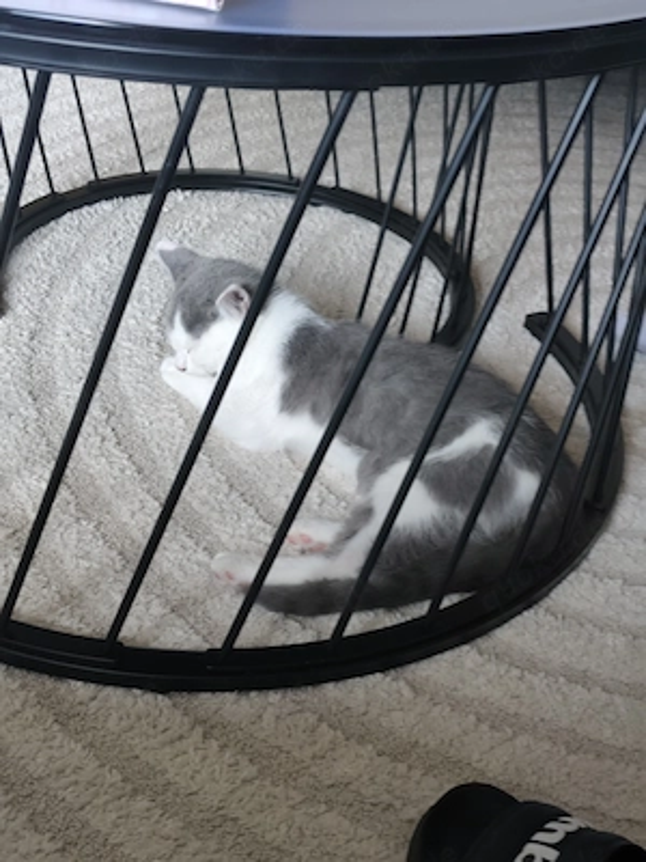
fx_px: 1145
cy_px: 431
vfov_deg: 41.2
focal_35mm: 46
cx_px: 323
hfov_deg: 31.5
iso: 800
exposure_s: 1/41.3
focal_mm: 6.19
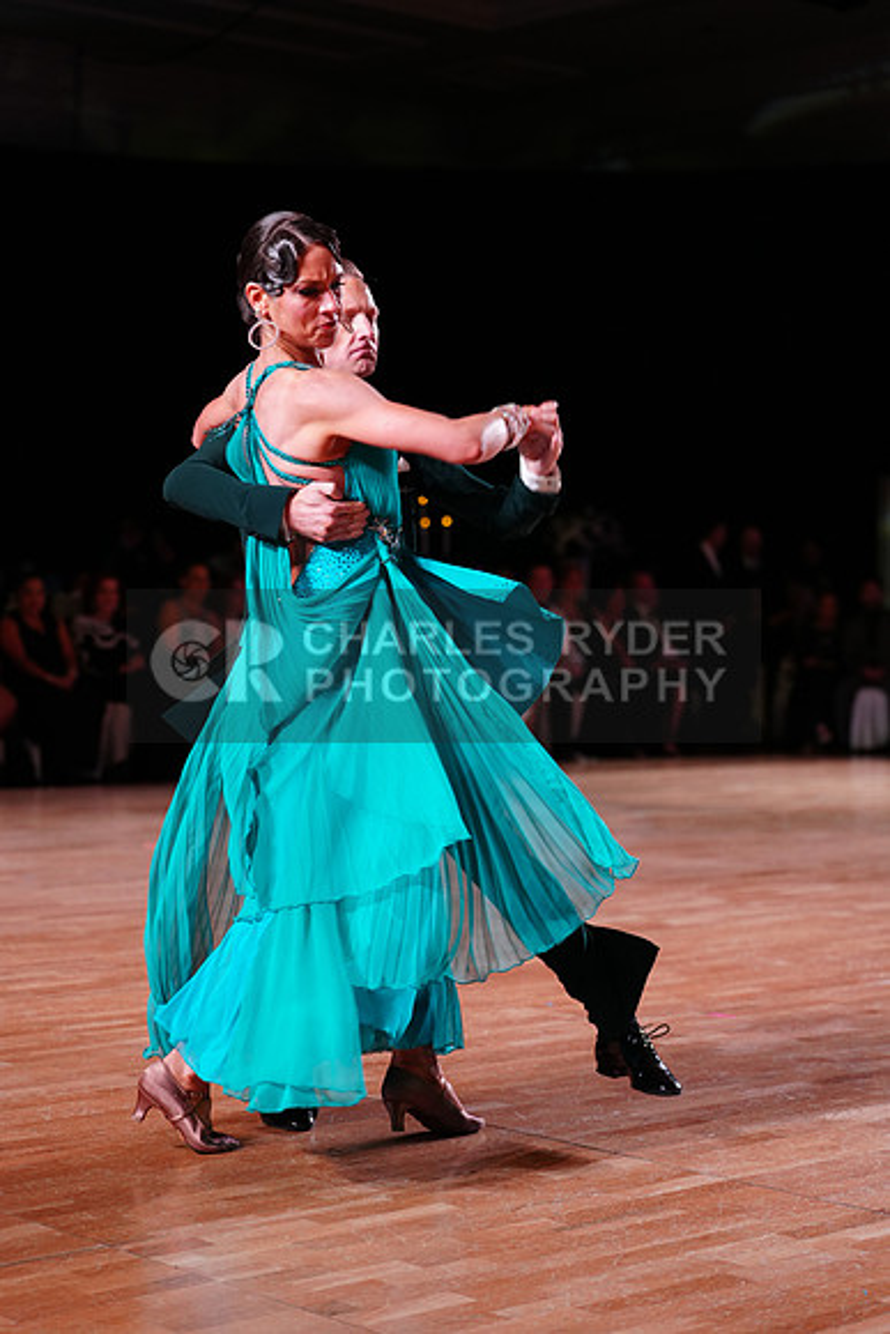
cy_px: 667
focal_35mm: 70
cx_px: 445
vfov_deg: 28.8
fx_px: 2594
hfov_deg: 19.5
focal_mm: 70
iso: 1600
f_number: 2.8
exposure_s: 1/400
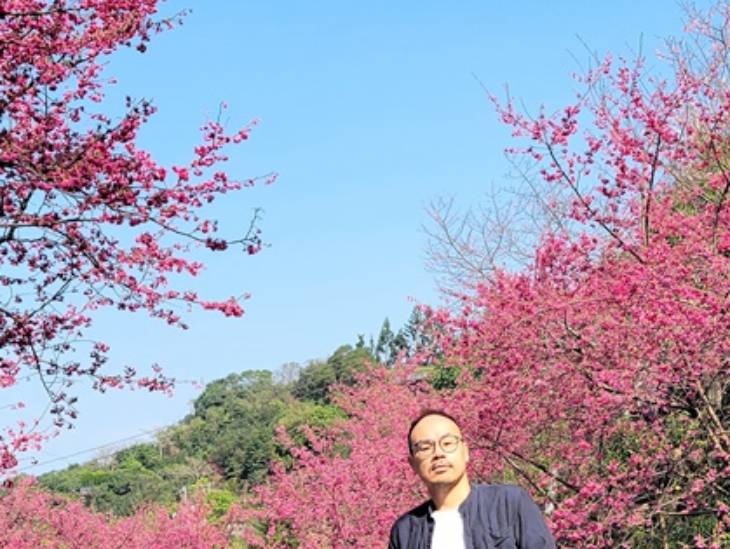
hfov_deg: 31.0
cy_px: 296
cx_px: 453
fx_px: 1309
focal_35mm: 62
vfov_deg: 23.7
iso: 40
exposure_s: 1/1476
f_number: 1.8
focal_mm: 5.4
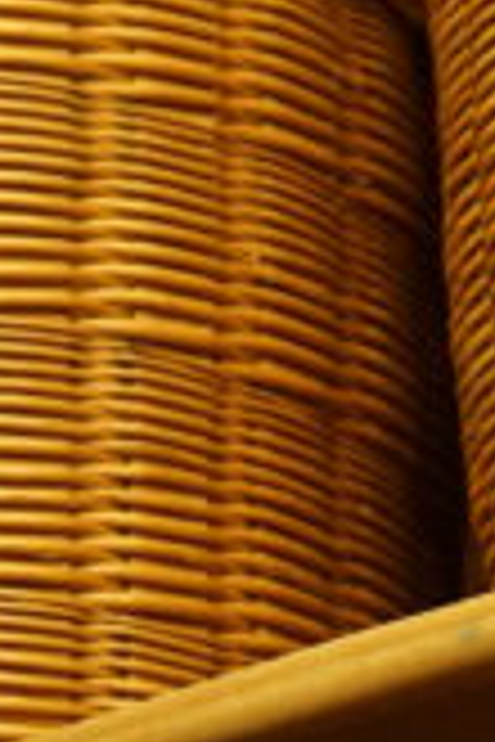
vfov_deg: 6.3
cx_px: 531
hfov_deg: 4.2
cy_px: 985
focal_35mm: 327
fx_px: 6744
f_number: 4
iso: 400
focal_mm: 47
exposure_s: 1/100
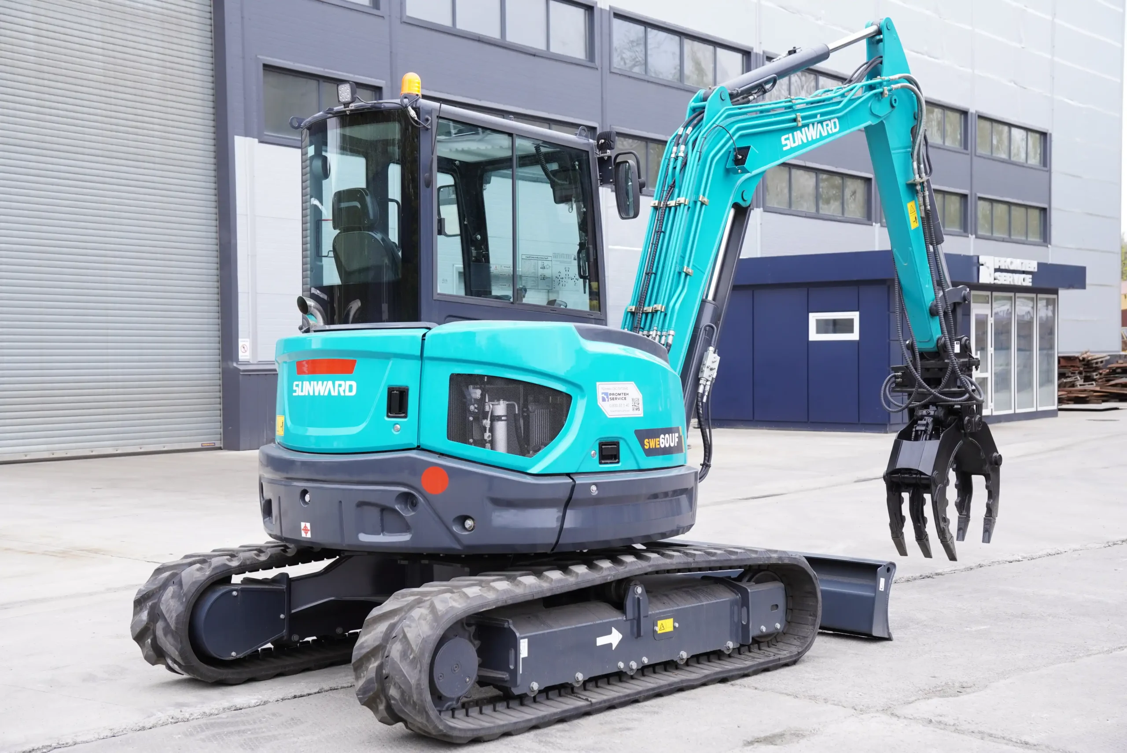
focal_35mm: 46
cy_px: 376
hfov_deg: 42.3
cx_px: 564
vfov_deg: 29.0
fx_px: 1456
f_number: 4
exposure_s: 1/320
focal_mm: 31
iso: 250
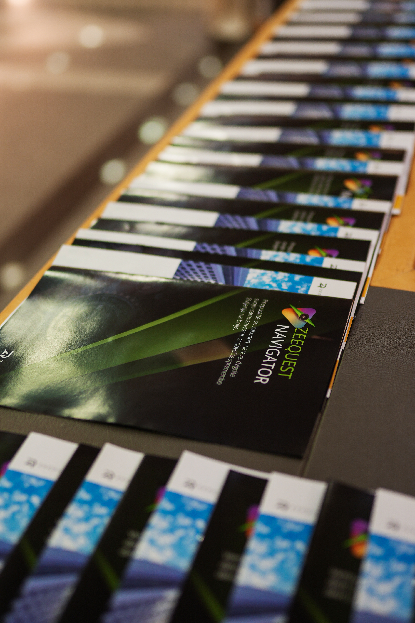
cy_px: 312
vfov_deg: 38.2
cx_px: 208
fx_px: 899
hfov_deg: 26.0
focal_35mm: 52
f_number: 1.4
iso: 200
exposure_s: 1/60
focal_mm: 35
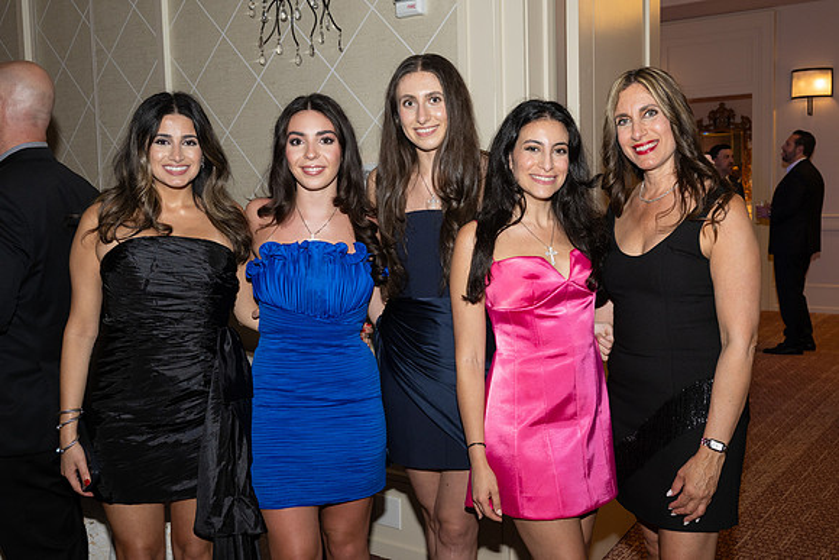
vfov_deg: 35.8
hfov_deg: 51.6
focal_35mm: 37
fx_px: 866
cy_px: 280
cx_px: 459
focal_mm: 34
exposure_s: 1/100
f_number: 5.6
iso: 800
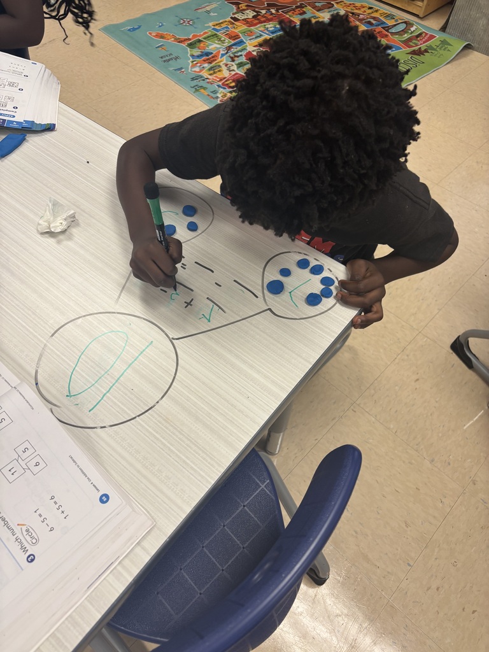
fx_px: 490
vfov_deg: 67.3
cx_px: 244
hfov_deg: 53.1
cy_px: 326
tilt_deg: -54.5
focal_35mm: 26
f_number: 1.6
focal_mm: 5.96
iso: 100
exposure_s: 1/120
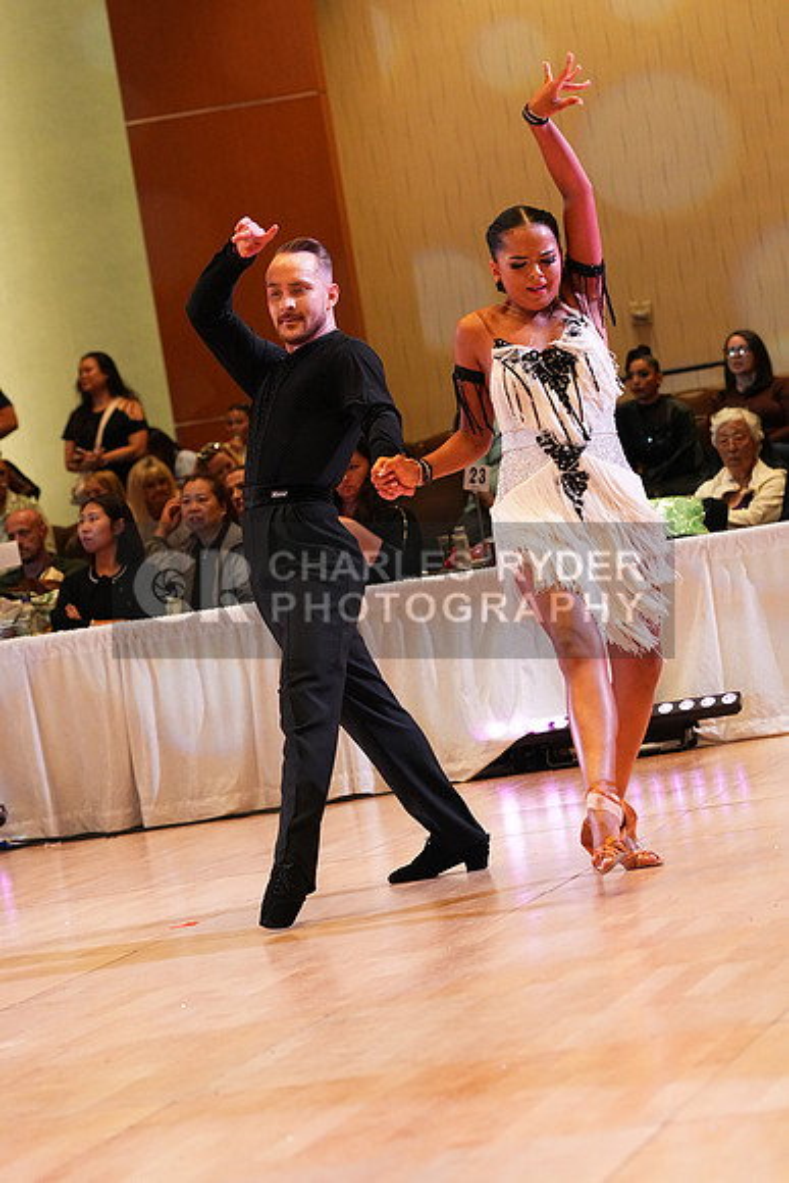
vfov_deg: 16.3
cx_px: 394
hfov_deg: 10.9
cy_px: 592
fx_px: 4139
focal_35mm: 126
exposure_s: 1/320
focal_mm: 126
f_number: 5
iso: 5000
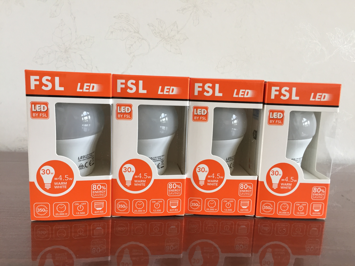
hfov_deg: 61.7
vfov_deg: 48.2
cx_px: 178
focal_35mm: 29
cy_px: 133
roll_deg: -3.6
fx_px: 297
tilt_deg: -8.1
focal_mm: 4.15
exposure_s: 1/33
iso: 50
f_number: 2.2
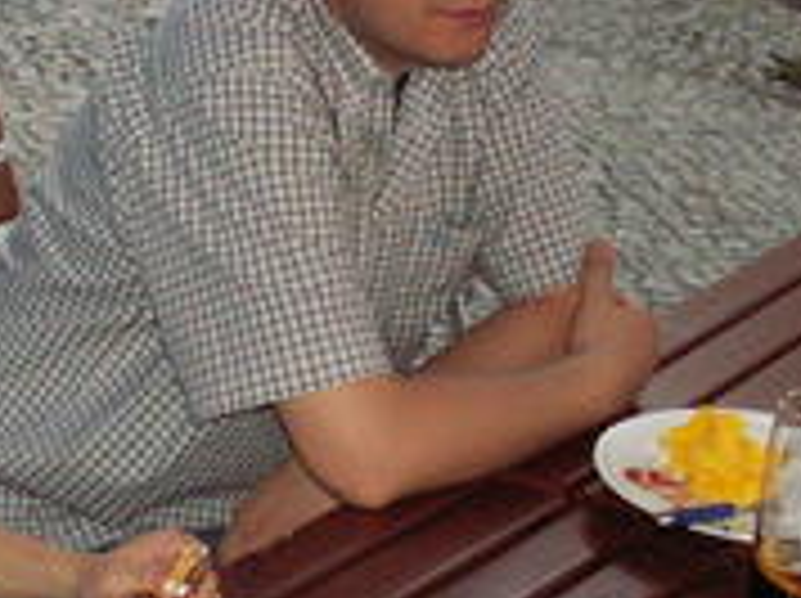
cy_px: 499
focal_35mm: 126
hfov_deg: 15.5
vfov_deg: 11.7
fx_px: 2912
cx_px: 112
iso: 160
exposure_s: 1/40
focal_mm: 5.86
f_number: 2.8
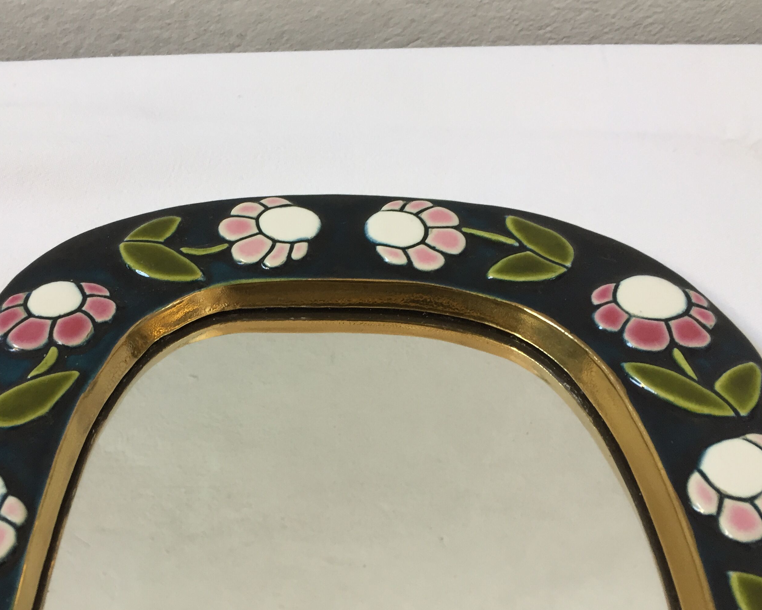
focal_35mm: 37
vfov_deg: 40.0
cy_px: 358
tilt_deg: -47.7
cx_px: 296
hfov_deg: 48.7
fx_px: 834
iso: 80
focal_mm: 4.15
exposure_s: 1/33
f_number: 2.2
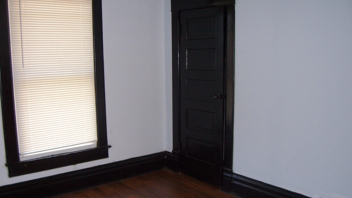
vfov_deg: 31.1
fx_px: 355
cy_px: 116
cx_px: 174
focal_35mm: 38
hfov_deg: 52.8
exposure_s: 1/60
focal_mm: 5.6
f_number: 2.7
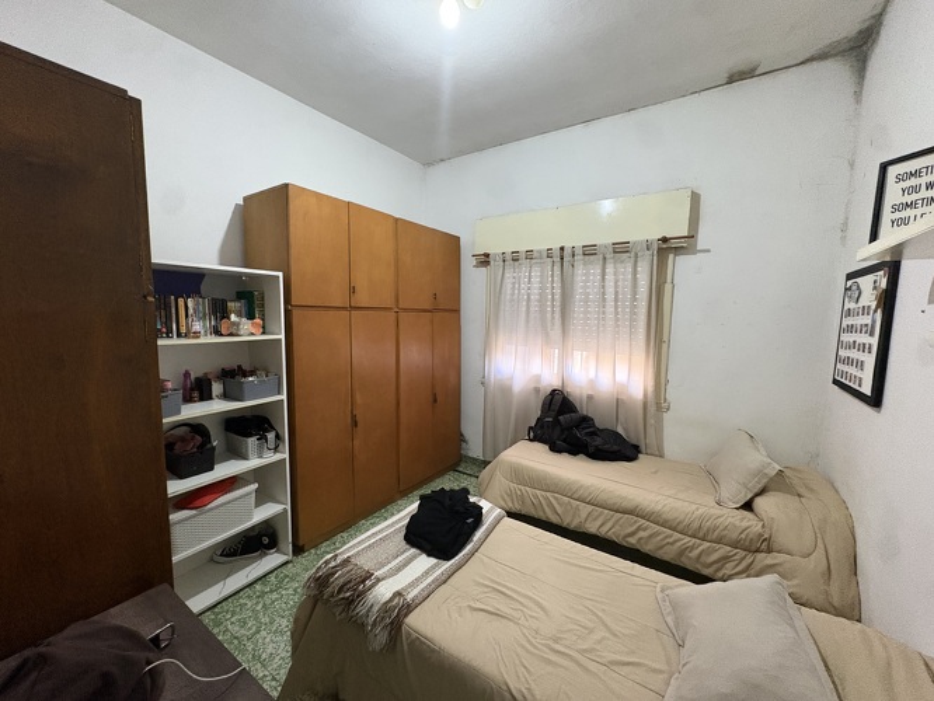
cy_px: 350
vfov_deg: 85.7
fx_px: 378
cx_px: 467
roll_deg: -0.3
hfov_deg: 102.0
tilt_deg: -5.9
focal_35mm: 14
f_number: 2.2
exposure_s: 1/50
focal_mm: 2.22
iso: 640
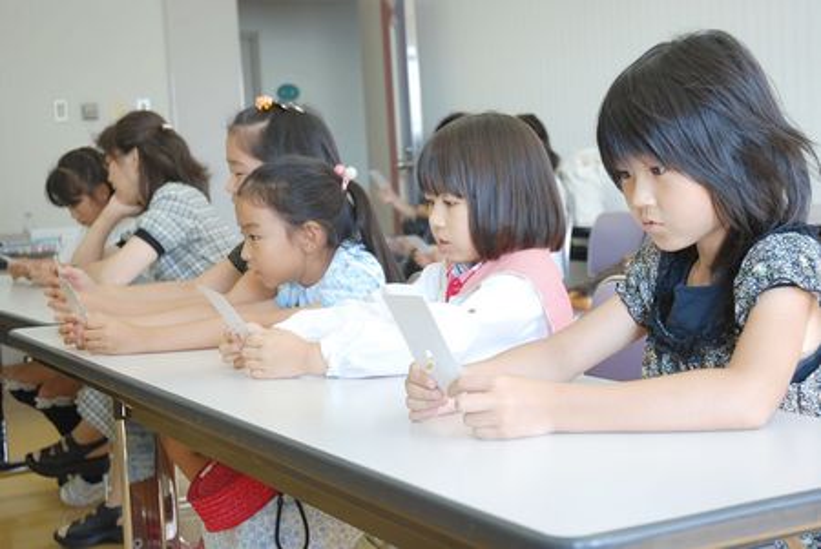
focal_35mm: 60
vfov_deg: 22.7
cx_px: 410
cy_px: 274
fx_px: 1370
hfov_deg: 33.4
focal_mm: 40
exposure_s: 1/30
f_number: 4.5
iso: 200
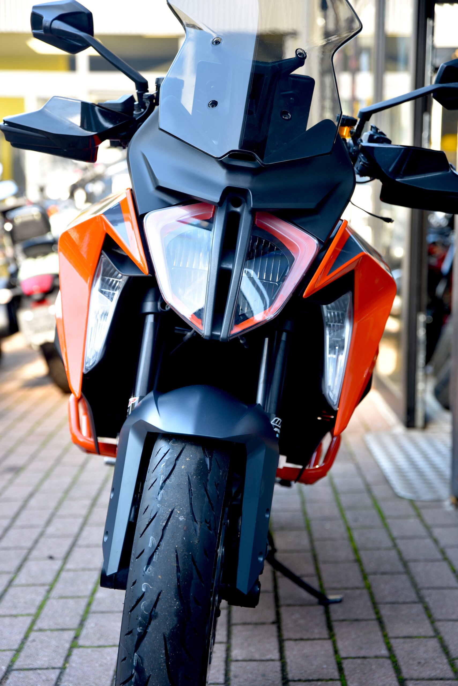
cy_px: 343
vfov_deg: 30.9
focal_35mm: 65
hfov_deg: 20.9
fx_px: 1239
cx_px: 229
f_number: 3.5
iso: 200
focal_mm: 65
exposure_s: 1/60
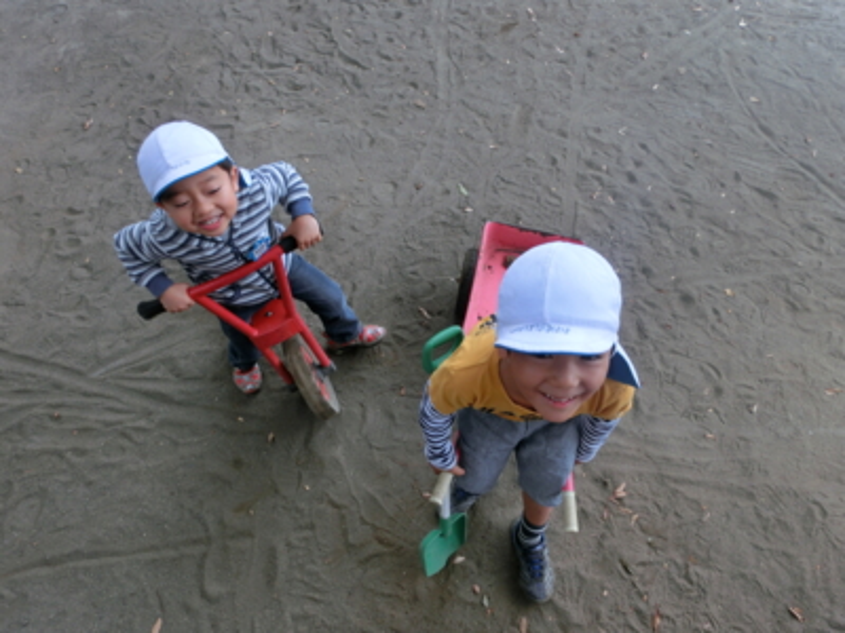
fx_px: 586
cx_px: 422
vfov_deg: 56.8
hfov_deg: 71.6
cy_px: 316
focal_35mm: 24
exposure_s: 1/125
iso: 80
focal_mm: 4.24
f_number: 3
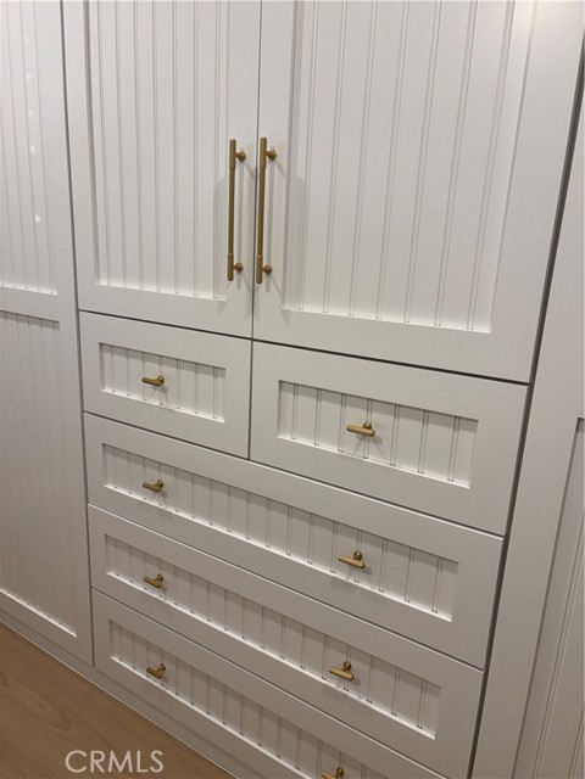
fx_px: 586
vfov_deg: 67.3
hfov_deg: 53.1
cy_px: 390
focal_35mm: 26
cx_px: 292
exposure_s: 1/120
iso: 80
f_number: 1.6
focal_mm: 5.96
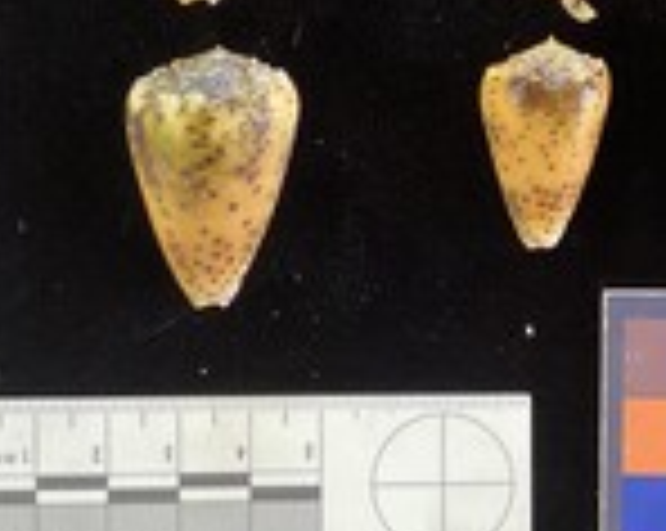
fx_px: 1319
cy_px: 146
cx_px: 464
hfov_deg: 28.1
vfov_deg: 22.6
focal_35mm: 67
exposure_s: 1/50
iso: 64
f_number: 1.8
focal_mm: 3
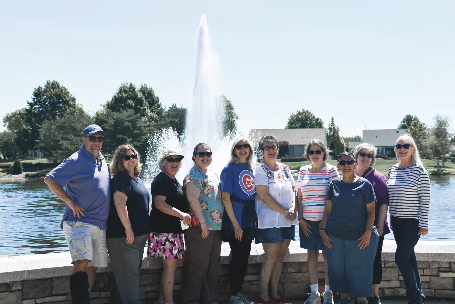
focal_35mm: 66
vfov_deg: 20.6
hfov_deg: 30.5
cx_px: 228
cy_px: 152
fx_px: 834
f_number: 9
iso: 100
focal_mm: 44
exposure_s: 1/320
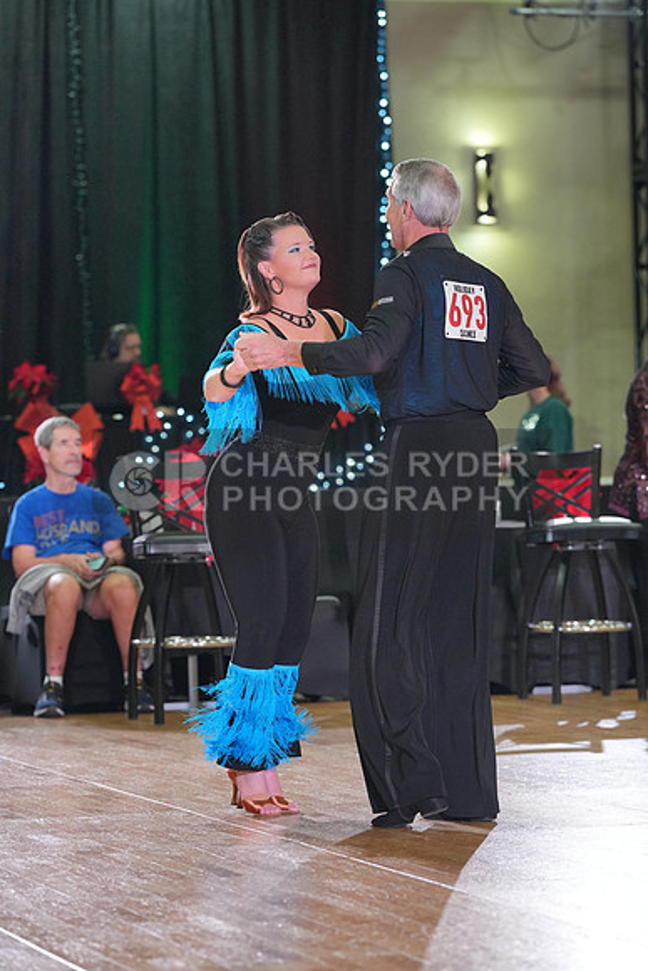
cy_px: 486
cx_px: 324
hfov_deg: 10.4
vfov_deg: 15.5
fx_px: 3562
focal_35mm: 132
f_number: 4
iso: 2500
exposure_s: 1/400
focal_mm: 132
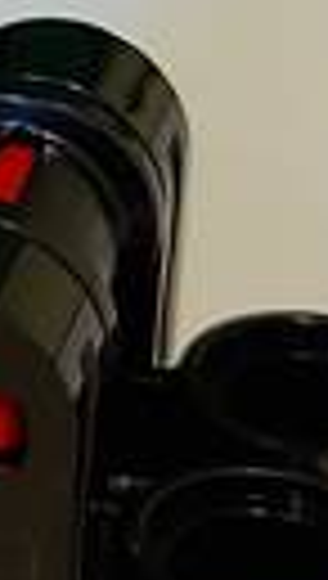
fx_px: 2801
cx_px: -319
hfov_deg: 6.5
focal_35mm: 182
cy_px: -7
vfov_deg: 11.7
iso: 200
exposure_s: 1/33
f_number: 1.8
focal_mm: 5.23
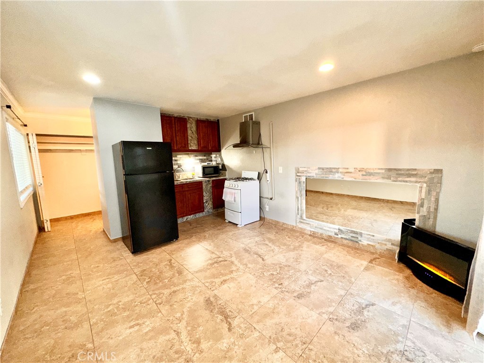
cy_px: 182
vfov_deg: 85.7
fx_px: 196
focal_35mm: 14
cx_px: 242
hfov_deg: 102.1
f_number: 2.2
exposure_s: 1/65
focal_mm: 2.22
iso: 80
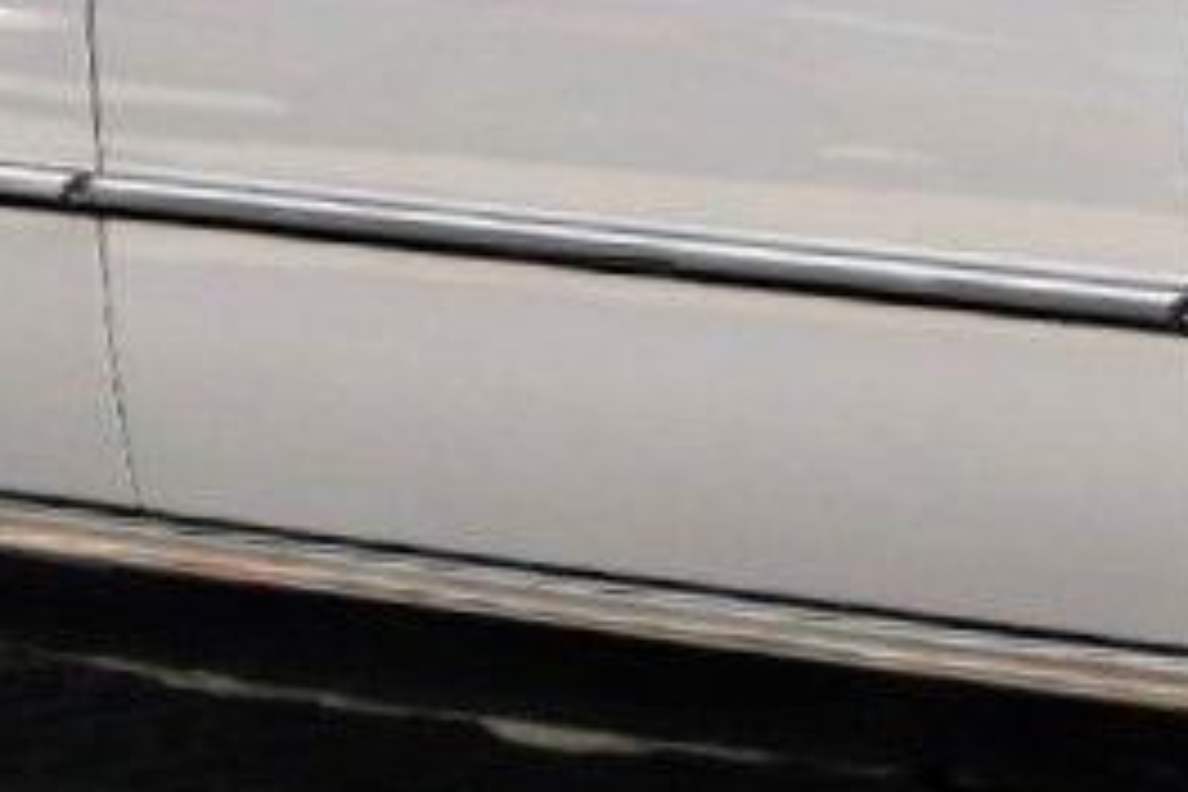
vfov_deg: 4.6
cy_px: -1004
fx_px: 9602
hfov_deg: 7.0
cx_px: 1586
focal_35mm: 291
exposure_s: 1/250
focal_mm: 35
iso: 250
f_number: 5.6
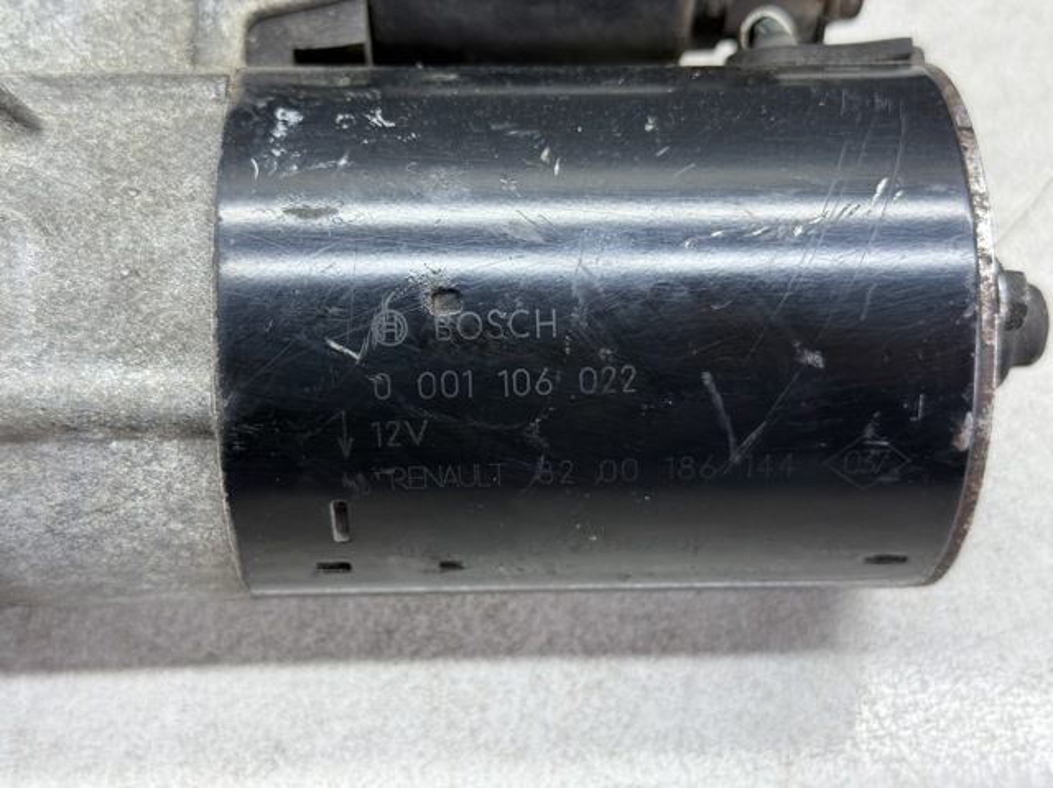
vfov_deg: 30.2
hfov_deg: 39.7
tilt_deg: -60.3
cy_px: 394
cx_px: 526
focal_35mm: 48
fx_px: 1459
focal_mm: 6.76
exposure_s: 1/100
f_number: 1.78
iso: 80
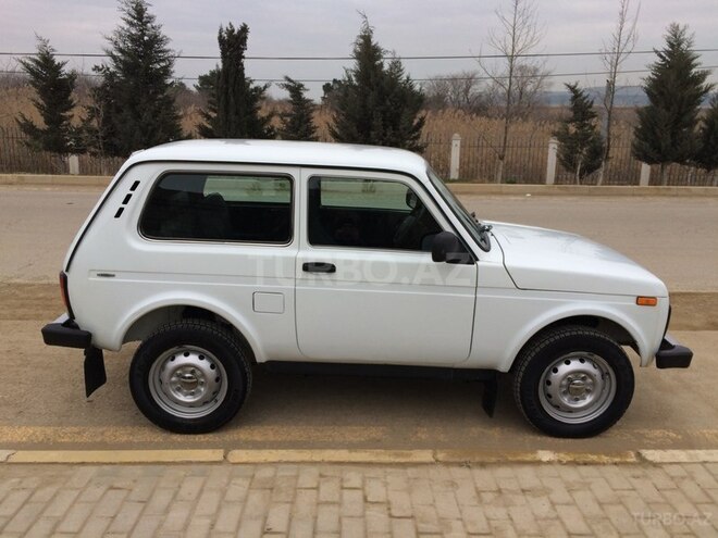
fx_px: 602
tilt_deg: -15.8
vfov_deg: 48.2
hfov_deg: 61.7
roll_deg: +0.6
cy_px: 269
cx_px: 359
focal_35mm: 29
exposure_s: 1/100
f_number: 2.2
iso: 50
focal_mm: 4.15
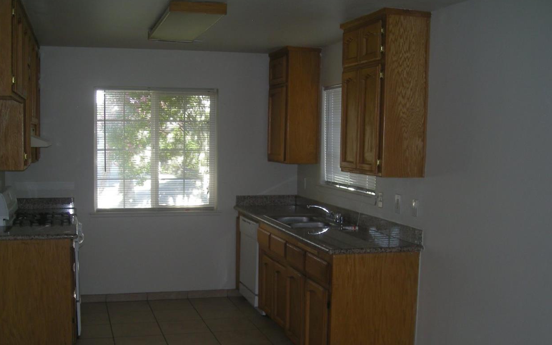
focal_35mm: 45
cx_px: 251
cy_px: 217
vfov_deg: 28.5
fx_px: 677
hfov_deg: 44.3
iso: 71
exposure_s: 1/51.8
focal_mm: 5.7
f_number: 2.8
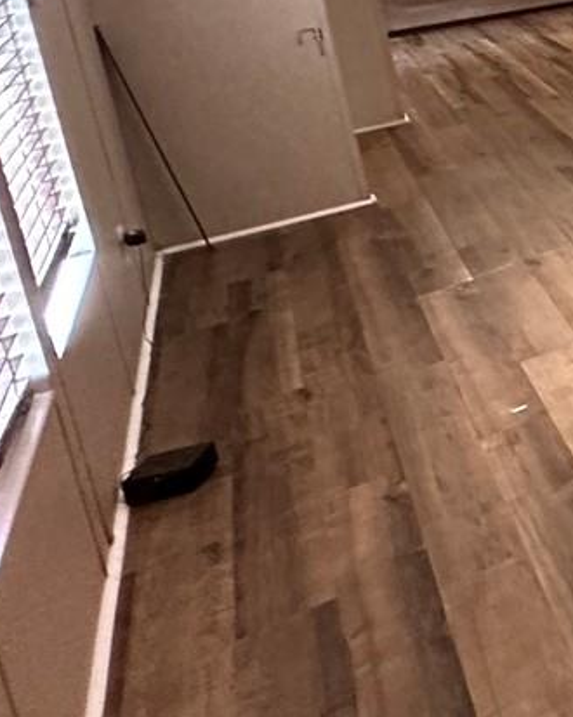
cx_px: 1335
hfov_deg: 15.8
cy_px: -42
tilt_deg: -9.5
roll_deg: +3.5
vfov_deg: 31.9
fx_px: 1124
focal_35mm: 53
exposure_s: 1/60
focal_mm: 2.22
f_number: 2.2
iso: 500
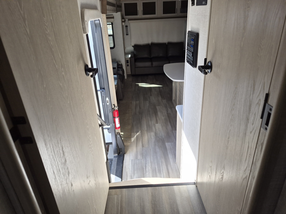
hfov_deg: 73.9
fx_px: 190
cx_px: 143
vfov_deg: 58.9
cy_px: 107
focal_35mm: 23
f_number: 1.8
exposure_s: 1/556
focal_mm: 5.4
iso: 80
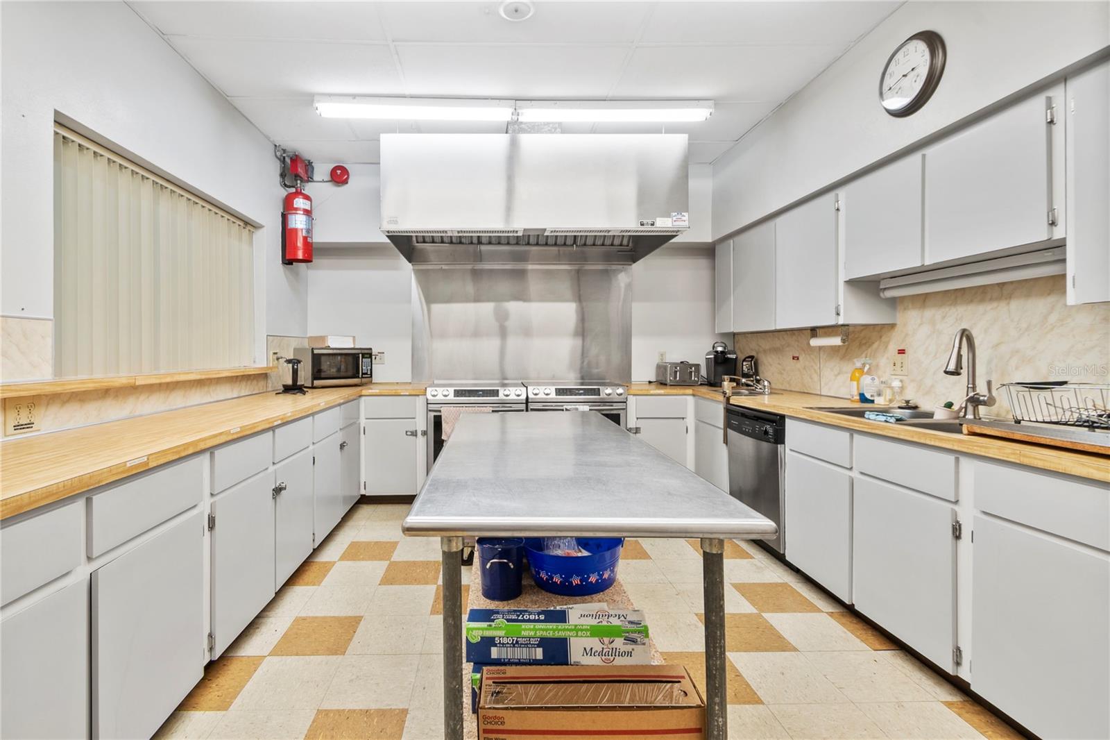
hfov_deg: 100.4
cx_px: 555
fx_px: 462
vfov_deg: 77.3
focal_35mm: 15
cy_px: 370
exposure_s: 1/2.5
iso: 100
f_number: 9
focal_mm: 10
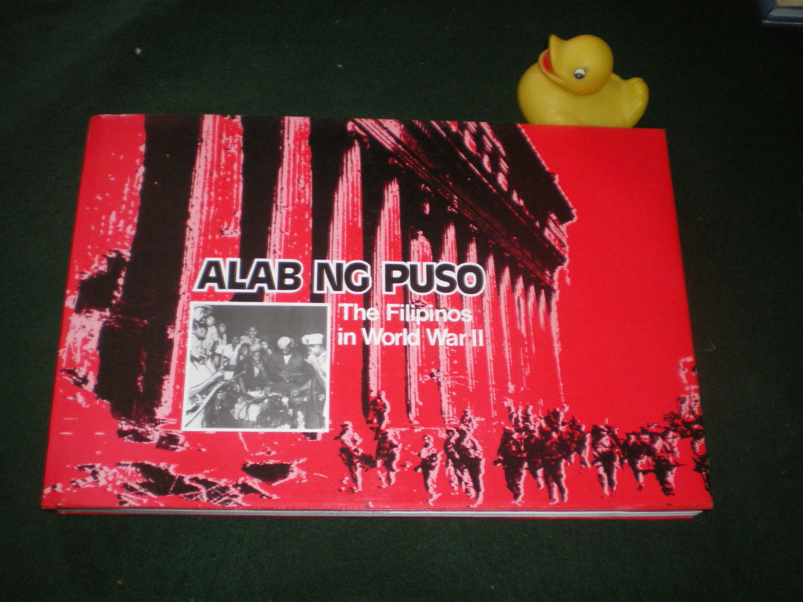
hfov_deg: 49.0
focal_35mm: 38
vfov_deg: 37.7
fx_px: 881
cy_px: 301
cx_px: 402
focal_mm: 6.3
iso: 400
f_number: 3.1
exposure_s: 1/50
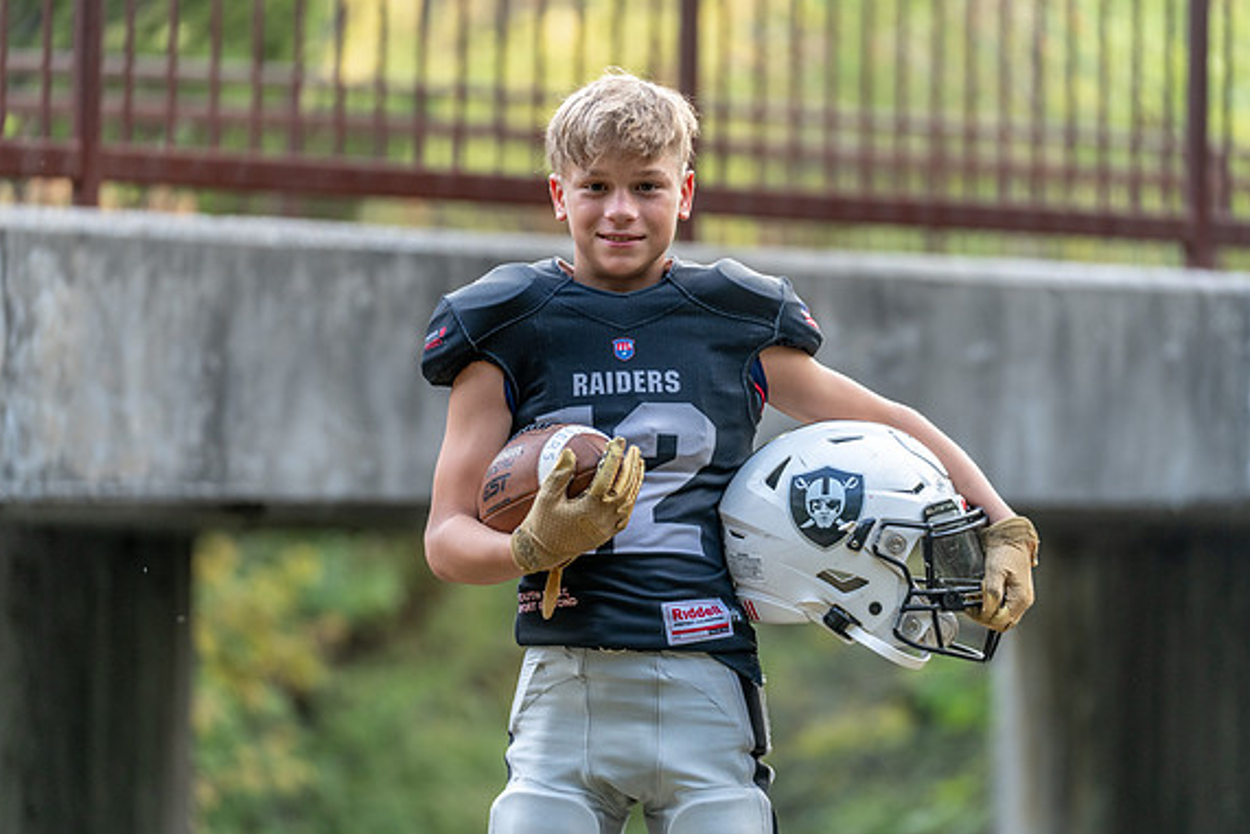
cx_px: 636
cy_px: 407
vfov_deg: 9.4
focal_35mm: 146
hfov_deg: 14.1
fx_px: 5070
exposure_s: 1/320
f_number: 2.8
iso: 500
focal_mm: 136
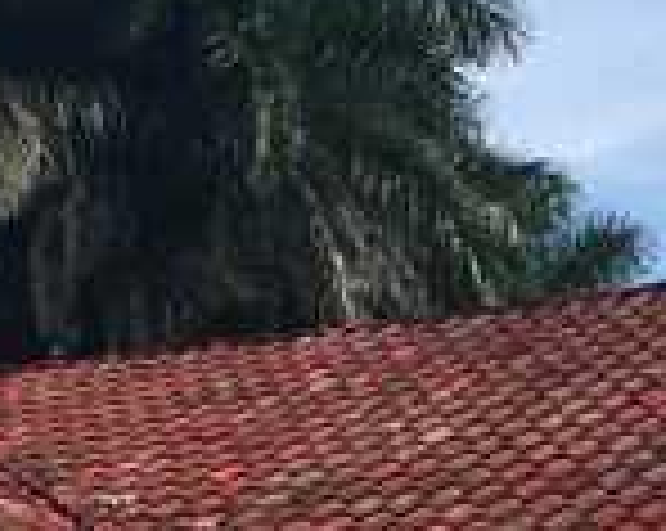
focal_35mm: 153
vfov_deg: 9.8
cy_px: 806
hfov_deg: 12.6
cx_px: 382
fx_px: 3012
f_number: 2.2
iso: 32
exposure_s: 1/1980
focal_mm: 4.15
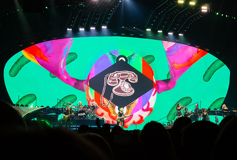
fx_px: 583
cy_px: 86
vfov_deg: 15.6
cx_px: 117
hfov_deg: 23.0
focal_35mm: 88
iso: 800
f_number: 5.6
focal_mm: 30
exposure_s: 1/100
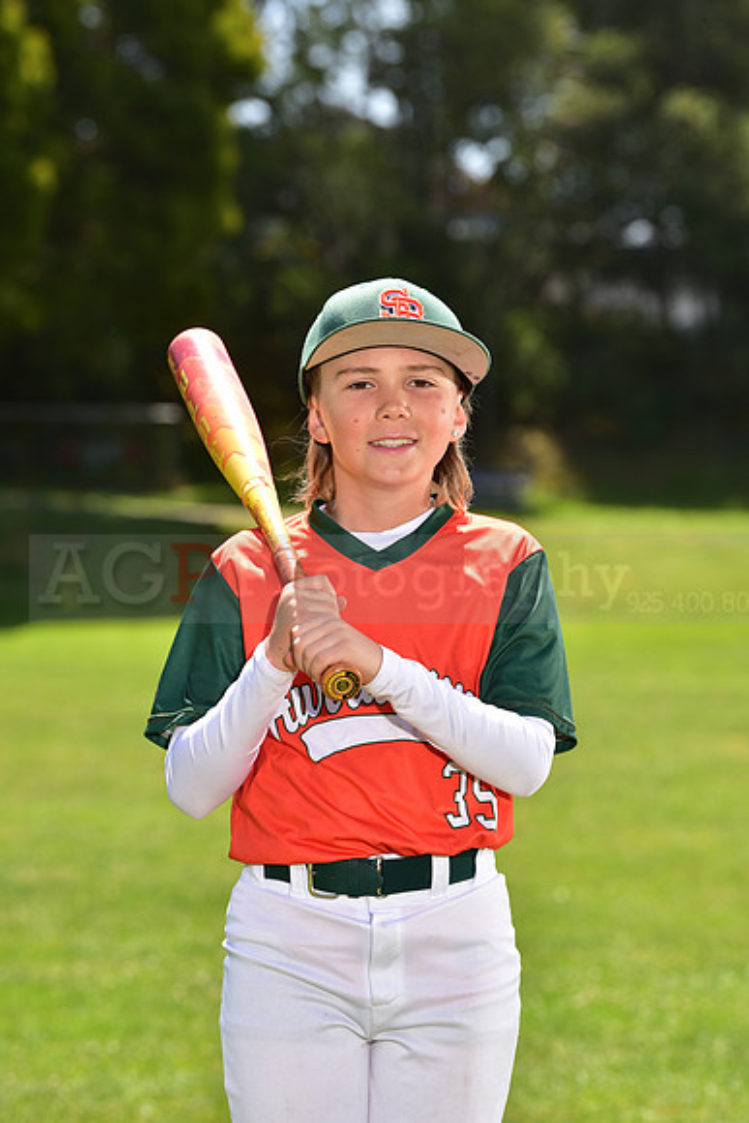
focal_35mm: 140
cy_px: 562
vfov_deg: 14.7
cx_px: 374
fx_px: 4366
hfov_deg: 9.8
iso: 80
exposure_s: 1/200
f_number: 5.6
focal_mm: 140
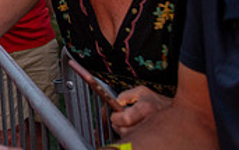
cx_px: -110
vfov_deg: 14.4
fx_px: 541
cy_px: -95
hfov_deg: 21.3
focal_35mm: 83
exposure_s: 1/40
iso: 800
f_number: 2.8
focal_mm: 24
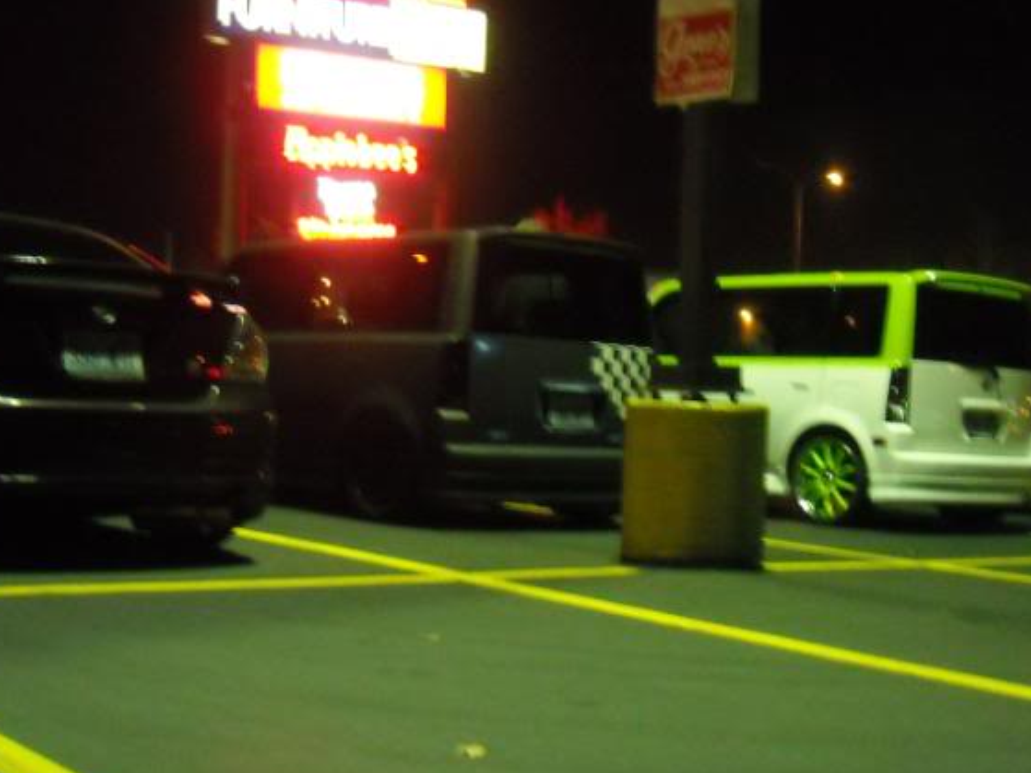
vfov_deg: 23.3
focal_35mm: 63
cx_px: 535
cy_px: 432
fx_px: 1876
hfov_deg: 30.7
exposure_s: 1/8
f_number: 3.1
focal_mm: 7.1
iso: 800
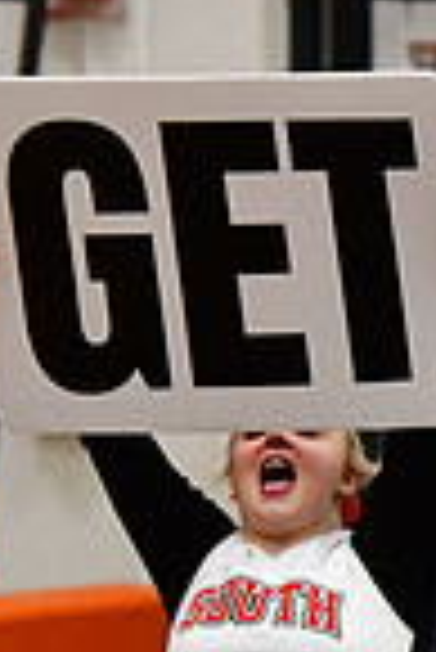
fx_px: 13030
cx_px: 1173
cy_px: 735
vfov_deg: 2.9
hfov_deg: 1.9
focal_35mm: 719
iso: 4000
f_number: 4
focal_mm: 120
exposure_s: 1/500
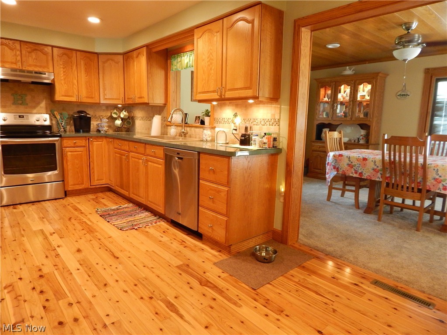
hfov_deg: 76.4
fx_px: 284
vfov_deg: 61.1
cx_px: 224
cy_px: 168
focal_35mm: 22
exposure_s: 1/25
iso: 400
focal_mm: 4
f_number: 3
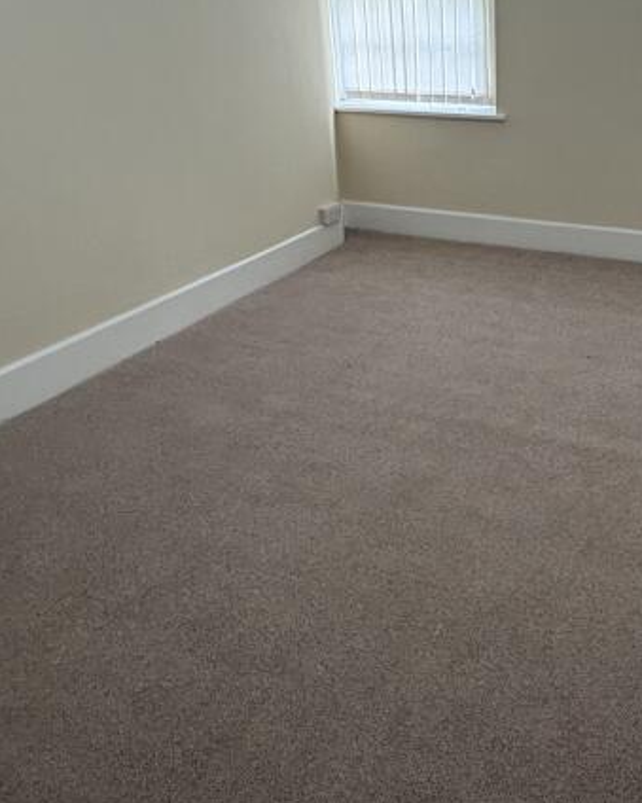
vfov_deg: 53.6
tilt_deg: -22.0
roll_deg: +1.1
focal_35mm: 33
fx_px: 784
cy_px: 295
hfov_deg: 42.6
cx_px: 511
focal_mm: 2.22
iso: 200
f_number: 2.2
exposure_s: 1/50
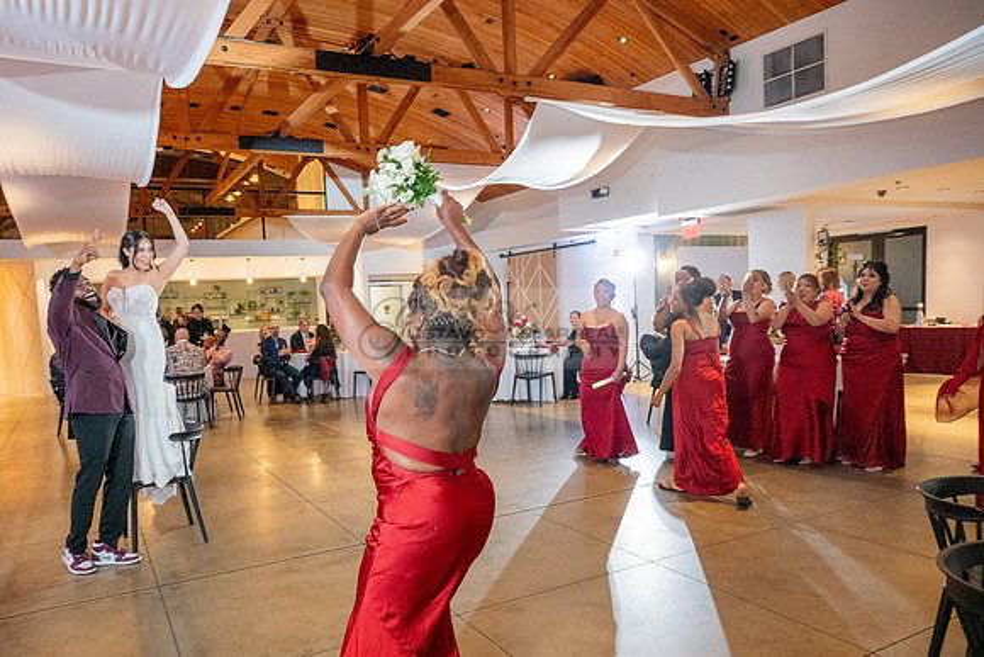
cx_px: 446
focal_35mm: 26
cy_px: 359
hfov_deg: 68.7
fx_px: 718
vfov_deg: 49.1
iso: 3200
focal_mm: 24
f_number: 4
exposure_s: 1/200
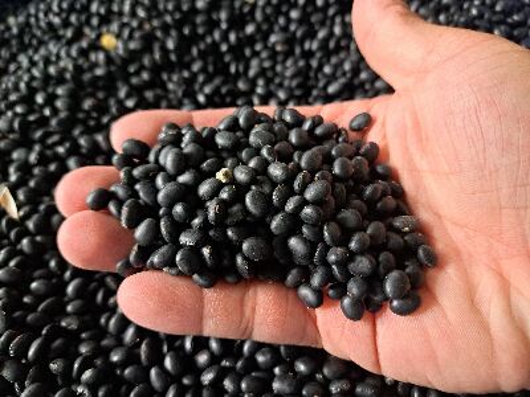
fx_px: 367
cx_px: 265
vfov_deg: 56.8
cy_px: 198
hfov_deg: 71.6
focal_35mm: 24
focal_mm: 5.23
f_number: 1.8
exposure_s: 1/60
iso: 200
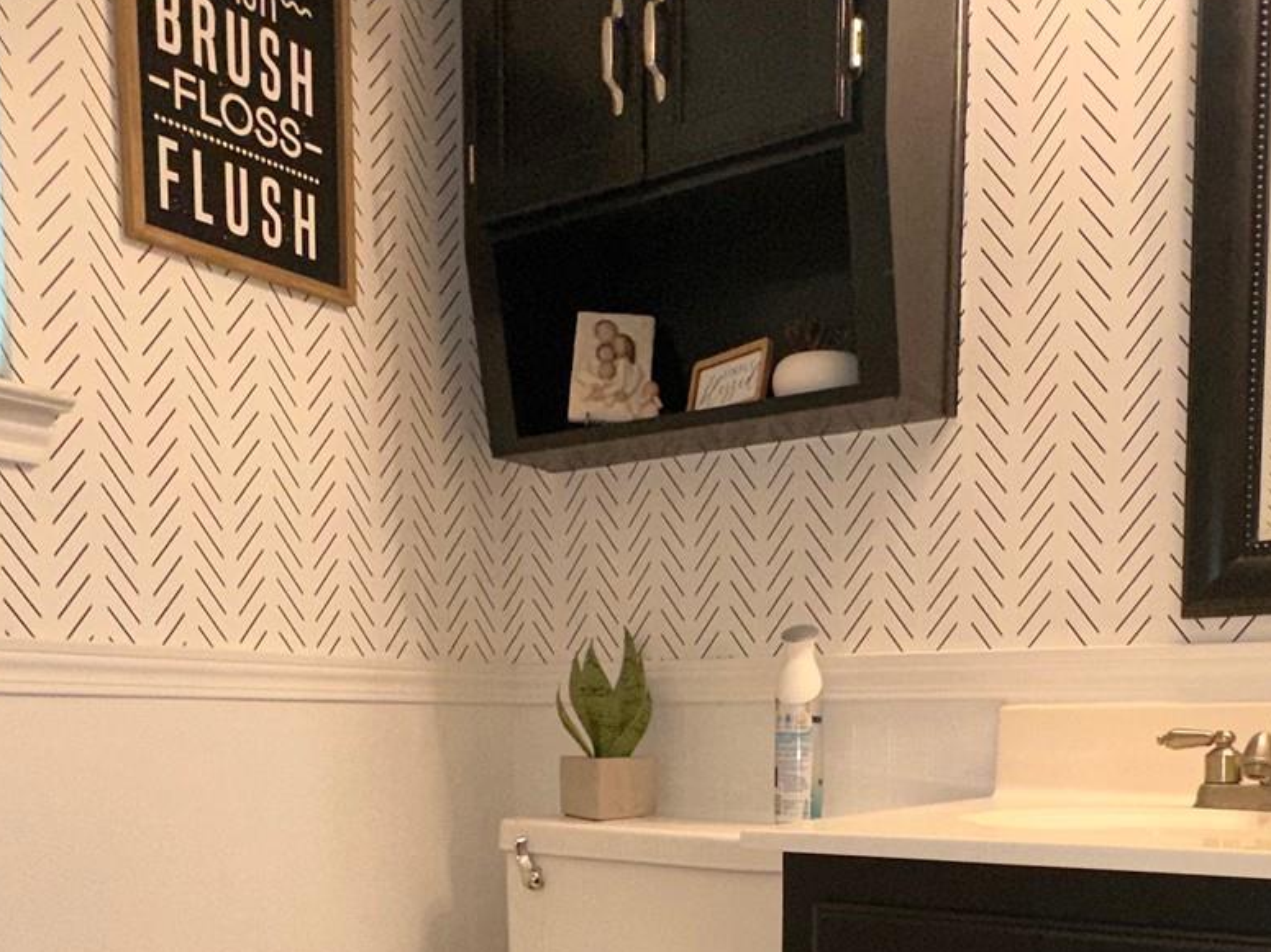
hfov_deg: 50.0
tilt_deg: -6.0
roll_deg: -0.4
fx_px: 1358
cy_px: 868
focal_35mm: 37
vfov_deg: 36.1
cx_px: 713
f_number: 2.2
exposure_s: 1/120
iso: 125
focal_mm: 2.22
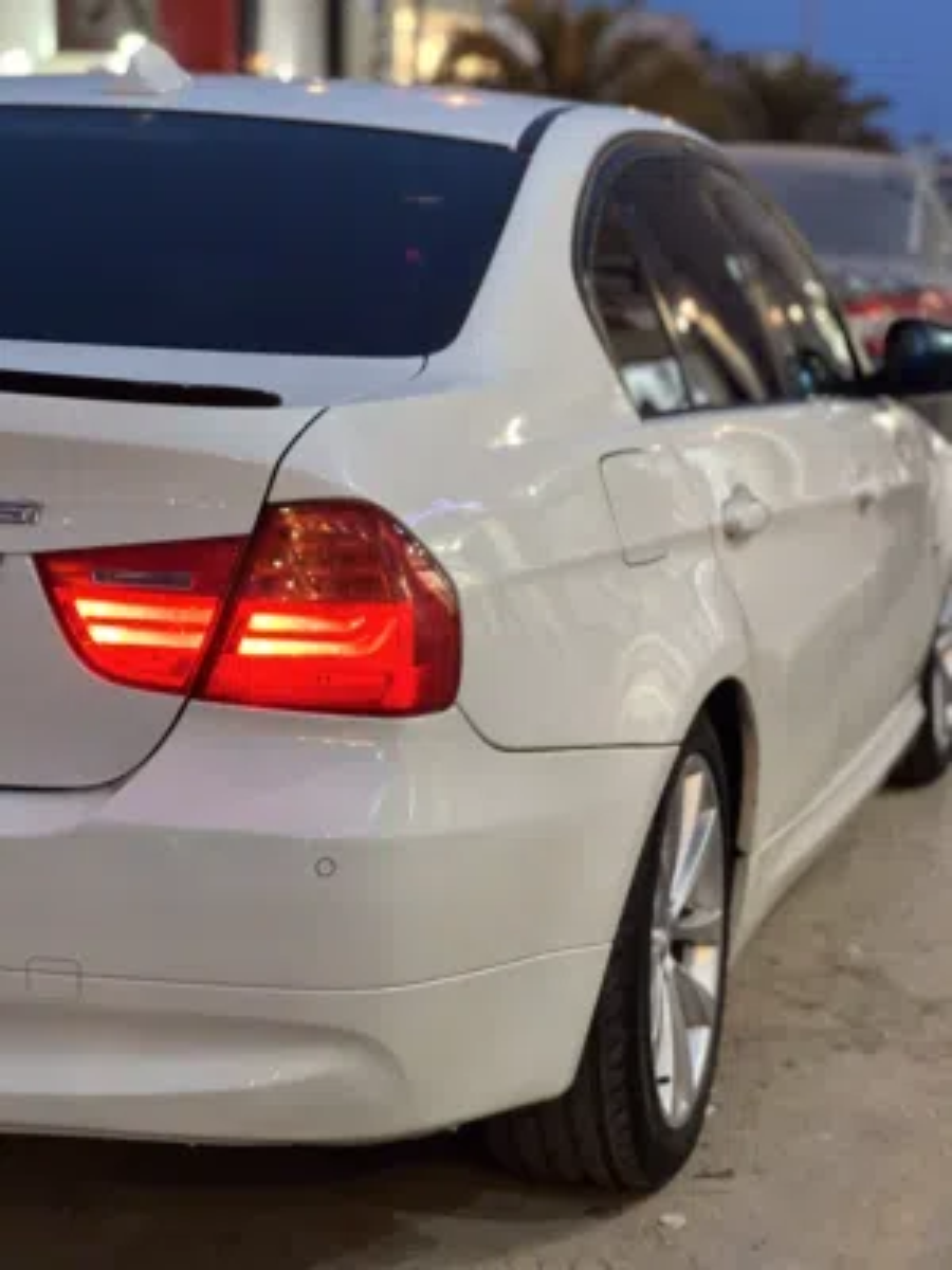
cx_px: 476
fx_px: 2824
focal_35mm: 77
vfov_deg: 25.3
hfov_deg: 19.1
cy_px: 635
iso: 320
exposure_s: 1/33
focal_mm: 9
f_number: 2.8
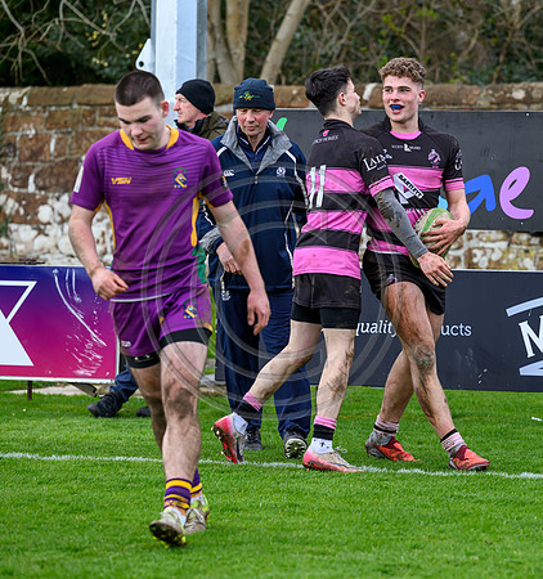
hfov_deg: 8.4
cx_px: 382
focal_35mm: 202
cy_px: 268
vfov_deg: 9.0
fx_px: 3699
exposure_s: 1/1250
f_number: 3.5
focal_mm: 140
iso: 640
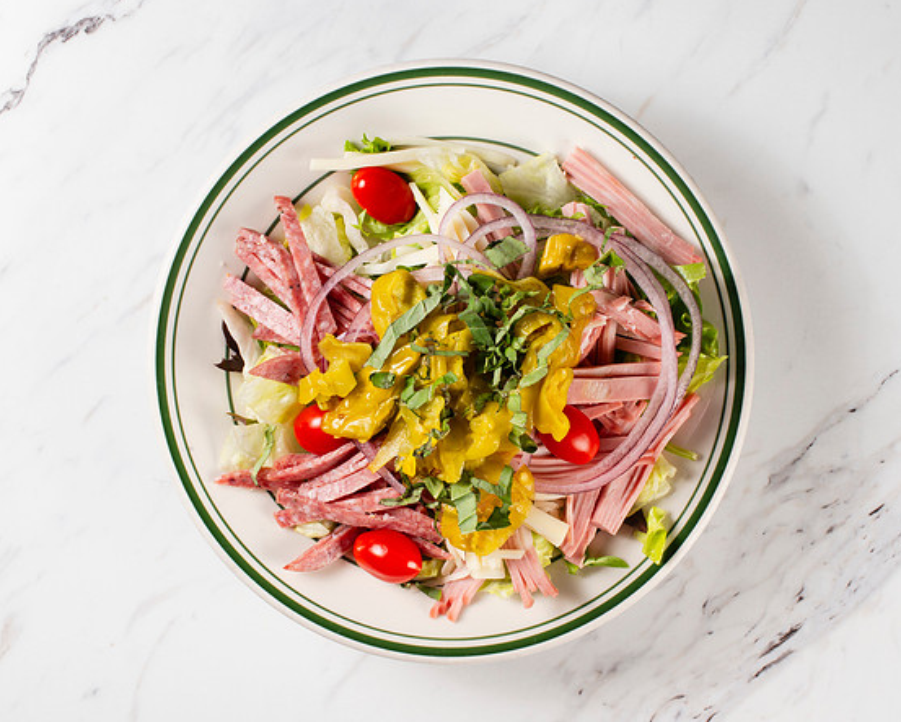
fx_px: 1654
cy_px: 389
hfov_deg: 30.5
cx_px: 457
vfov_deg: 24.6
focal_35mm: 62
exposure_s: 1/200
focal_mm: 50
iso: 200
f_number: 13
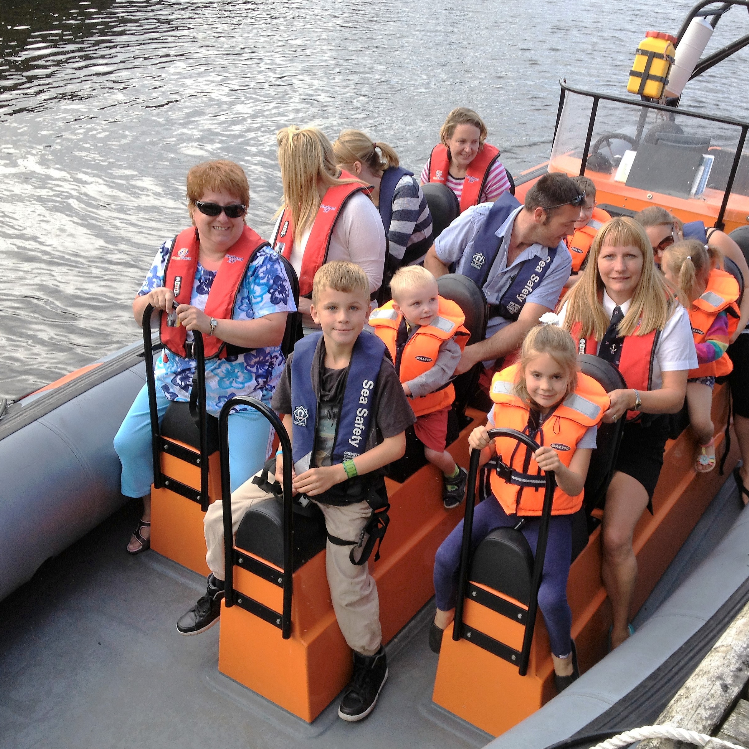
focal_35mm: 42
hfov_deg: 39.9
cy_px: 370
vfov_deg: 40.0
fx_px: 1028
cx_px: 442
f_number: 2.4
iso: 50
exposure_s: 1/373
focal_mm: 4.28
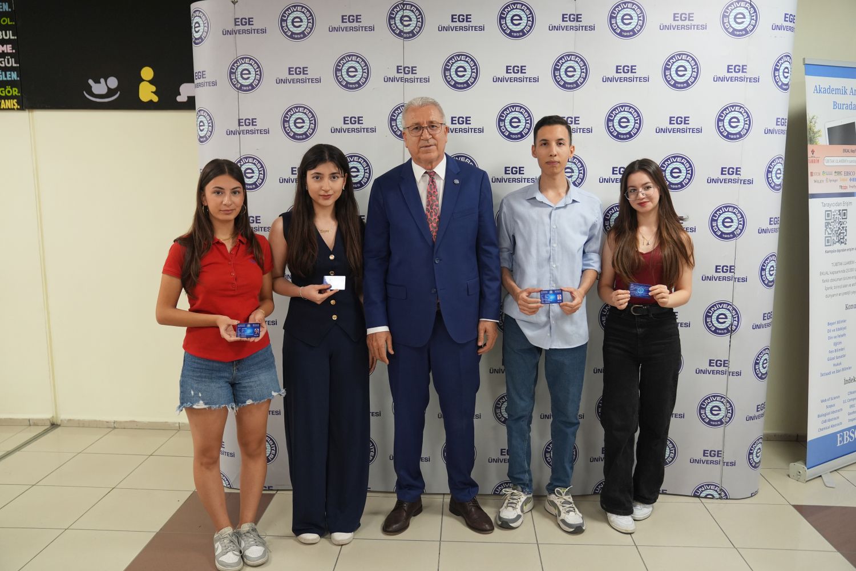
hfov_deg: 63.7
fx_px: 690
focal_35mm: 29
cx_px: 428
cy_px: 286
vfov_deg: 45.0
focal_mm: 29
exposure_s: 1/100
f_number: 3.2
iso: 1600
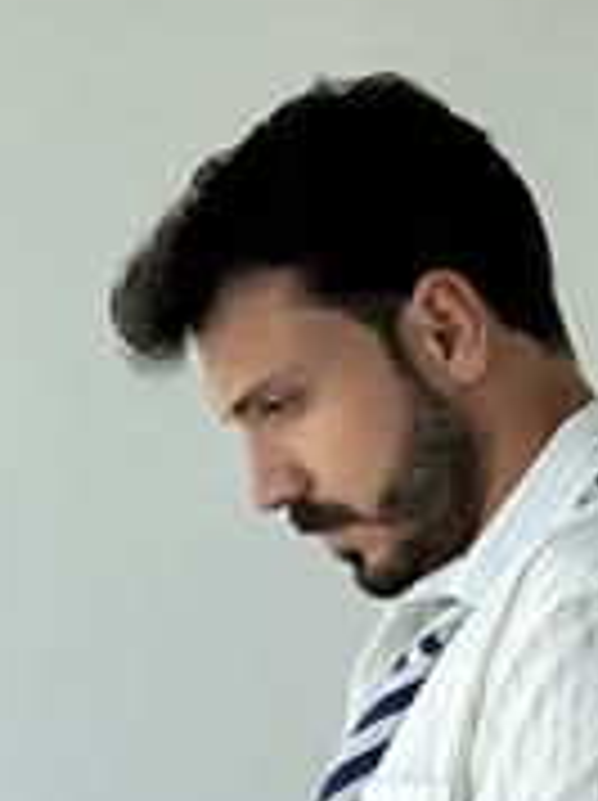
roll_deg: -0.1
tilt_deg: +2.3
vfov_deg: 13.6
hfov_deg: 10.2
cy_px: 767
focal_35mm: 144
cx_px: 522
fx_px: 3325
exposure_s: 1/545
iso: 80
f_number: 1.78
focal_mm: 6.76
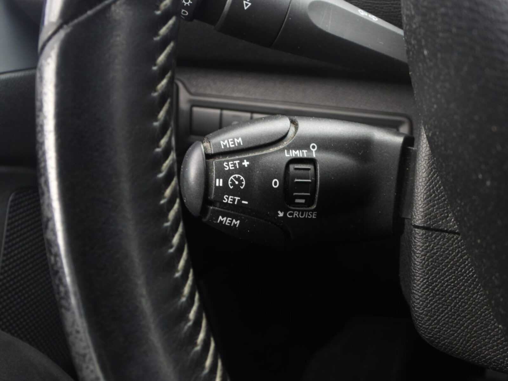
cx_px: 254
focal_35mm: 47
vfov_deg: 30.9
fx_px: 690
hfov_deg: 40.4
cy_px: 190
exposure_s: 1/30
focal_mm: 8.5
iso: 140
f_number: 3.2
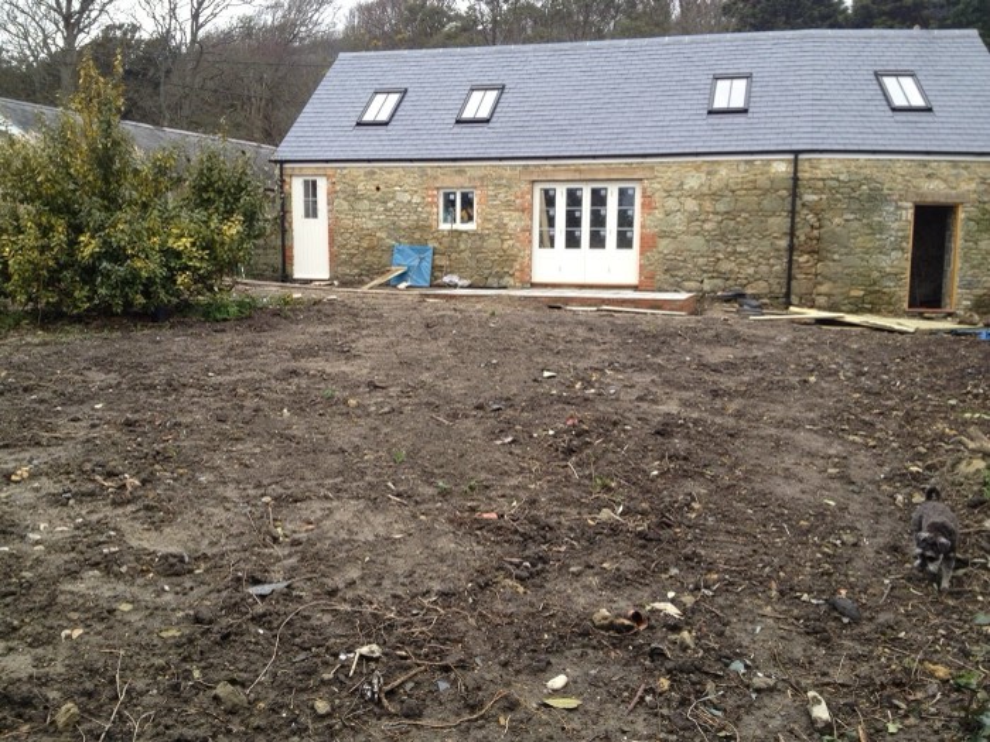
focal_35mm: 35
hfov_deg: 52.6
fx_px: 1001
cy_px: 371
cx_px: 495
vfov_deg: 40.7
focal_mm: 4.28
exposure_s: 1/358
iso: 50
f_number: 2.4
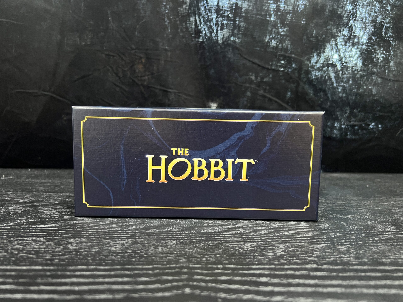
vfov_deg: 53.1
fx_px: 303
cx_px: 202
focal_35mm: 26
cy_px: 151
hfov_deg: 67.3
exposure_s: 1/30
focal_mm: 5.7
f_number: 1.5
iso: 640
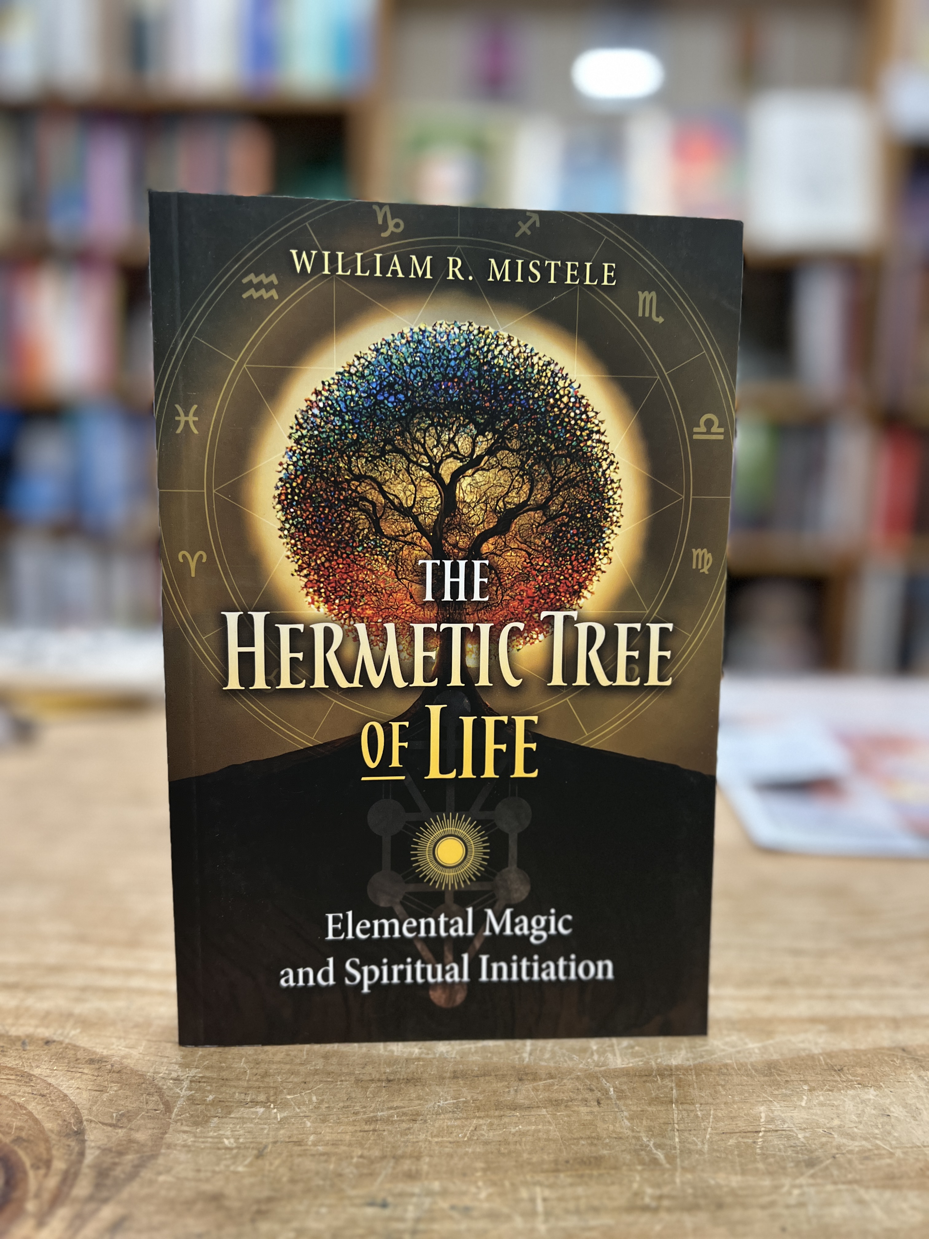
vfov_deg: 67.3
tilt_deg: -10.4
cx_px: 464
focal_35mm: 26
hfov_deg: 53.1
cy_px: 620
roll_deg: -0.7
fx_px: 930
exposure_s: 1/60
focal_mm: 5.7
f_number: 1.5
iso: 200
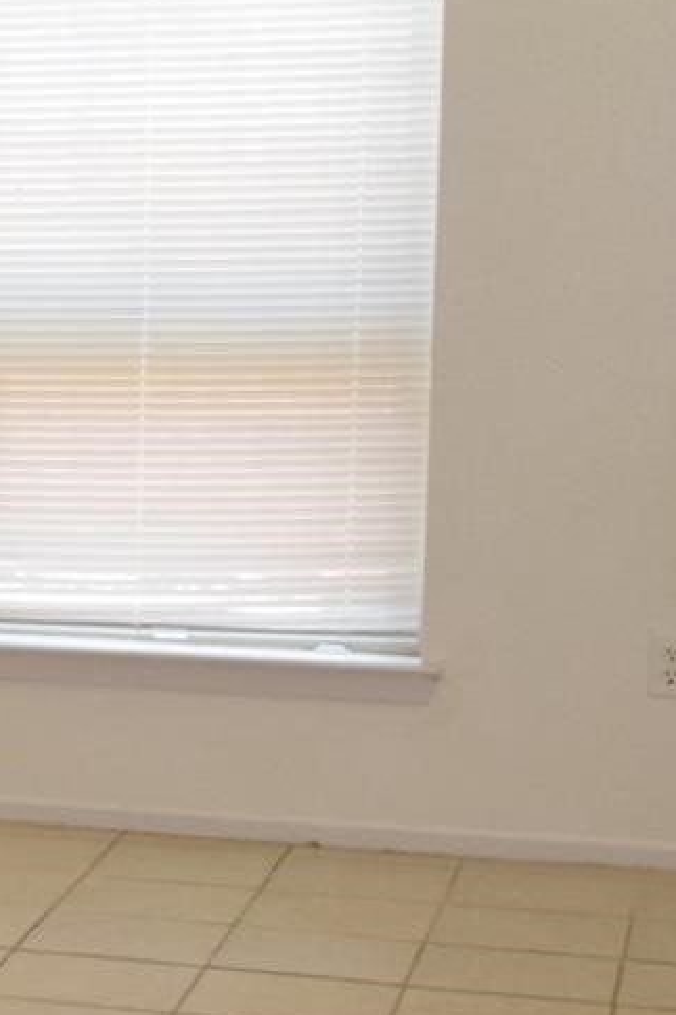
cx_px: -1111
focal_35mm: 114
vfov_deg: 17.9
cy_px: 696
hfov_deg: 10.0
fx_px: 3213
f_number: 5.6
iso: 500
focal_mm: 18
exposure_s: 1/125
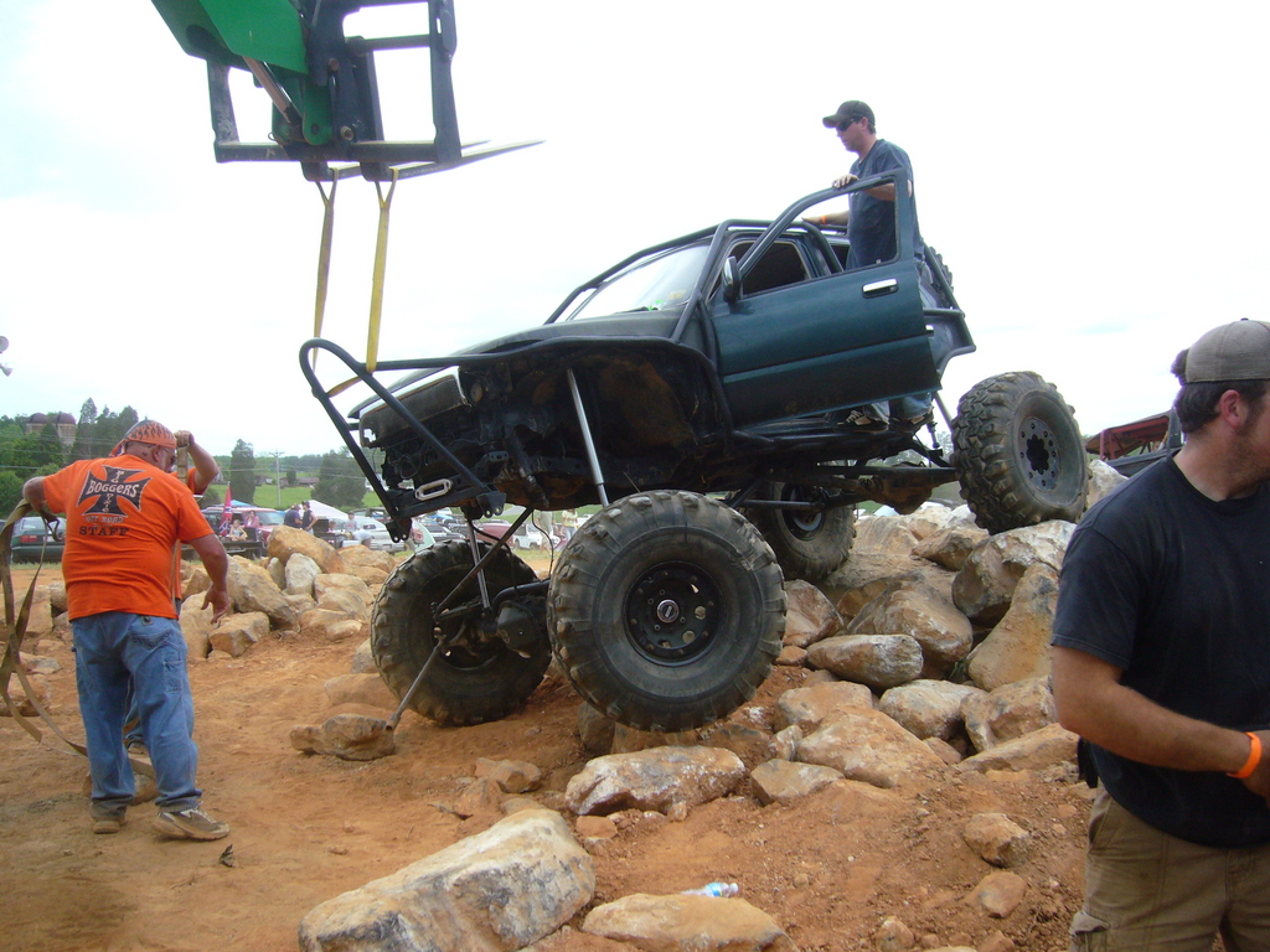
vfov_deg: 40.7
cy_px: 476
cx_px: 635
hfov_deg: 52.6
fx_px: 1284
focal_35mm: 35
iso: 100
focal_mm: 5.8
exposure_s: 1/320
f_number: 2.8
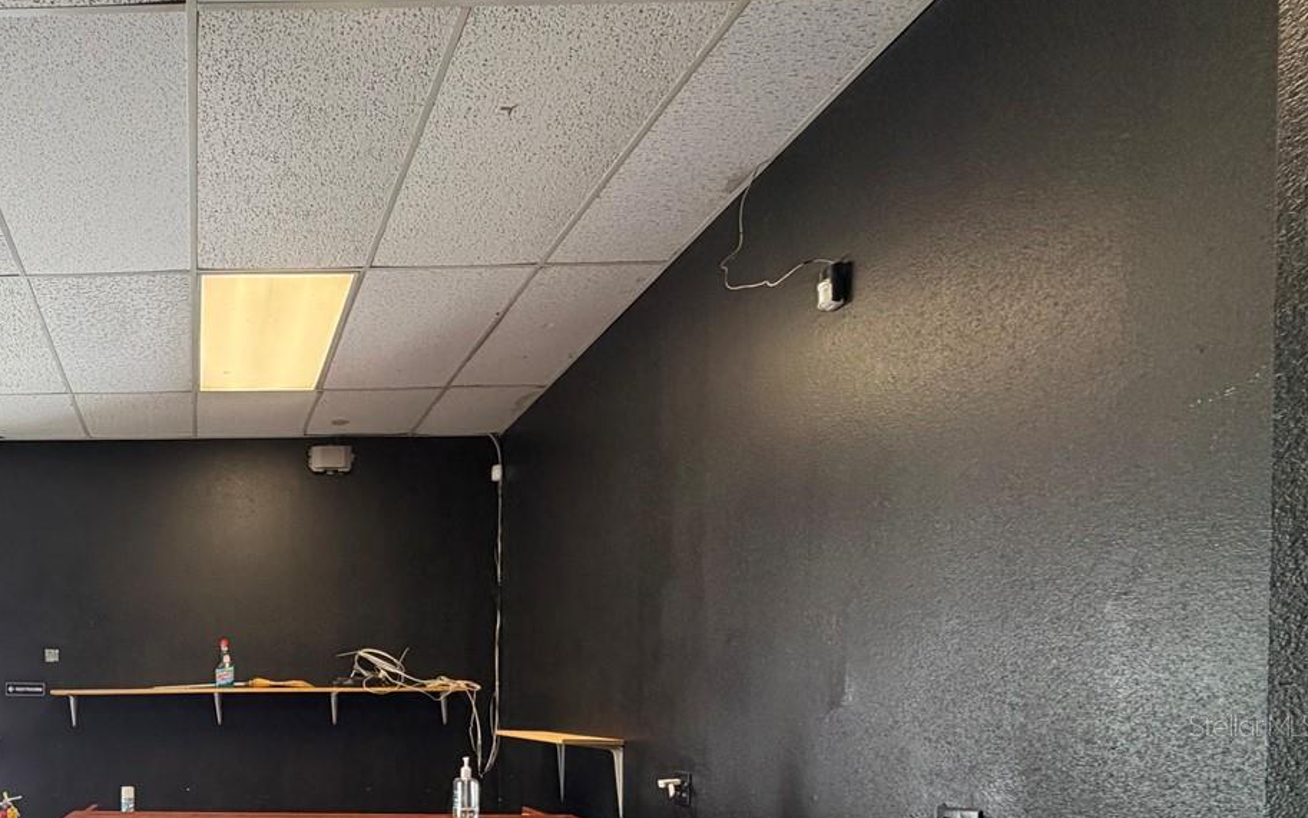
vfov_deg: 43.8
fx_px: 927
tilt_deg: -0.9
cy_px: 725
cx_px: 178
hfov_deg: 61.5
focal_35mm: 26
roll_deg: +0.8
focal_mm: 2.22
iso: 200
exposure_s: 1/60
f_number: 2.2
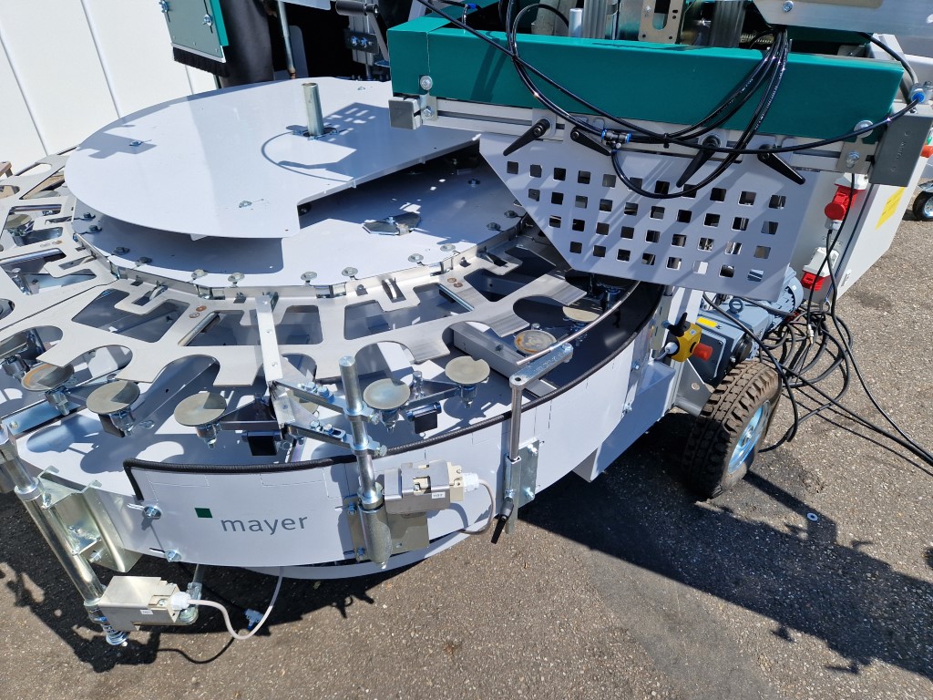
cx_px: 466
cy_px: 350
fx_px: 620
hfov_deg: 73.9
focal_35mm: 23
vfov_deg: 58.9
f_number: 1.8
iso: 50
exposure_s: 1/1764
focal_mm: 5.4
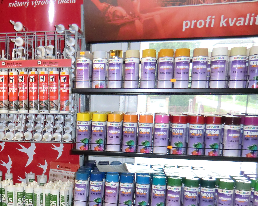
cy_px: 160
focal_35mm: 46
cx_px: 33
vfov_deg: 32.0
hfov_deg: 38.0
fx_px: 351
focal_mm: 4.3
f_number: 3.2
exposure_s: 1/60
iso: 400
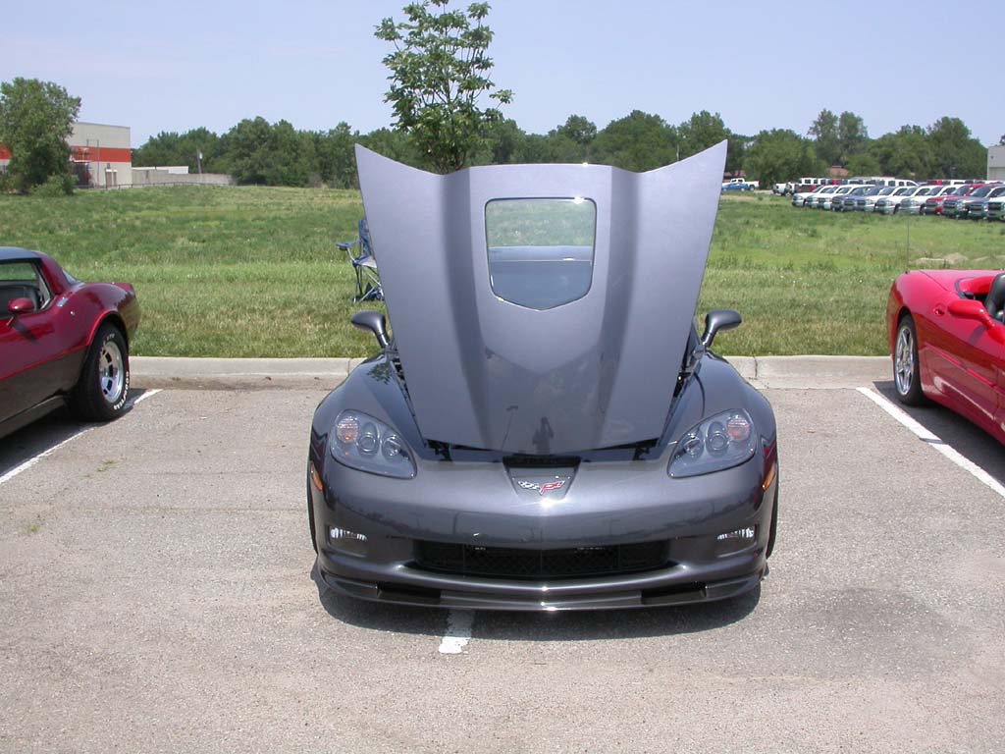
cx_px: 502
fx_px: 1103
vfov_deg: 37.7
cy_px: 377
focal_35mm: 38
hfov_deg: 49.0
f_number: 6.7
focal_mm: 7.85
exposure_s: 1/386
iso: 100
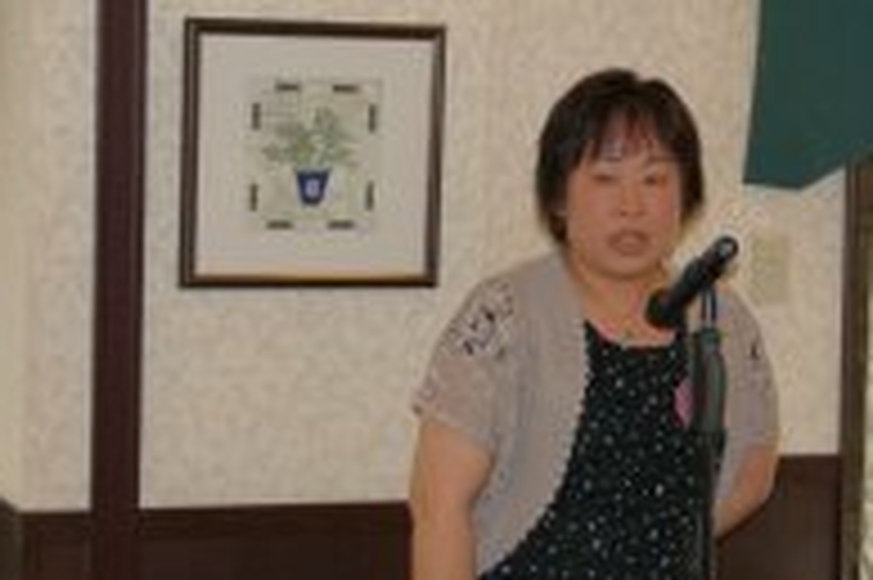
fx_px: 3369
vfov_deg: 9.8
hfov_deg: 14.7
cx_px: 621
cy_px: 234
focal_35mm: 139
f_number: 4.5
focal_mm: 45
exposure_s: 1/125
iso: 400
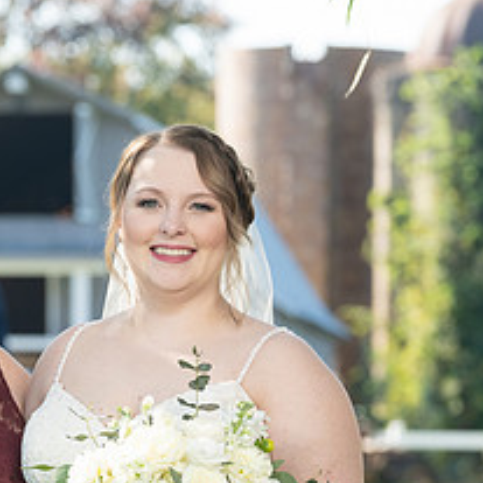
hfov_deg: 5.4
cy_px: 420
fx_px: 5130
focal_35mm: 325
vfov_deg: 5.4
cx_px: 118
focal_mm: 124
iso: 200
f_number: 5.6
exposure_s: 1/200
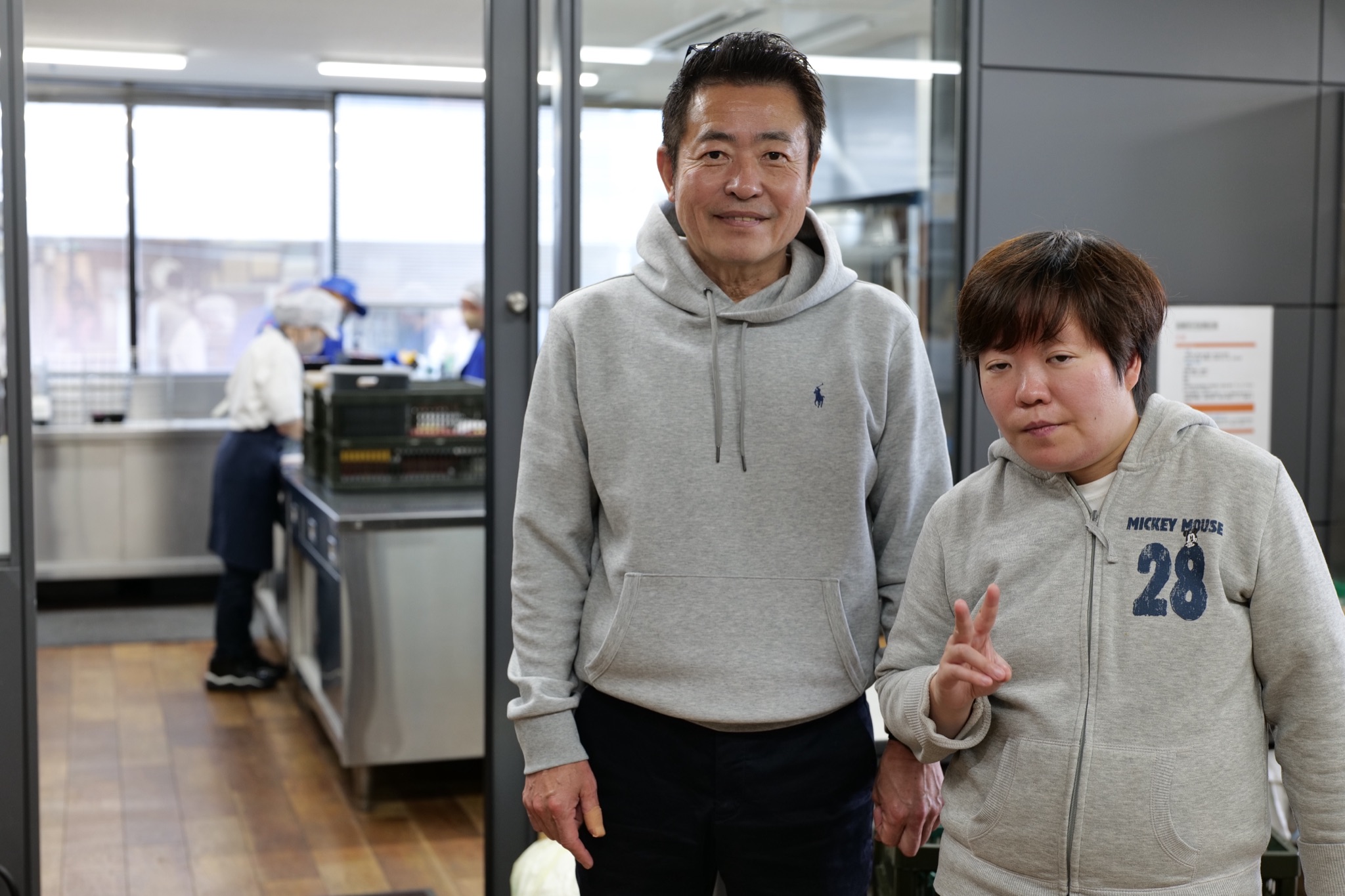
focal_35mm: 50
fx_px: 1868
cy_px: 448
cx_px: 672
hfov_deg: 39.6
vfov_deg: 27.0
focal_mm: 50
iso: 800
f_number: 3.5
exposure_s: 1/60
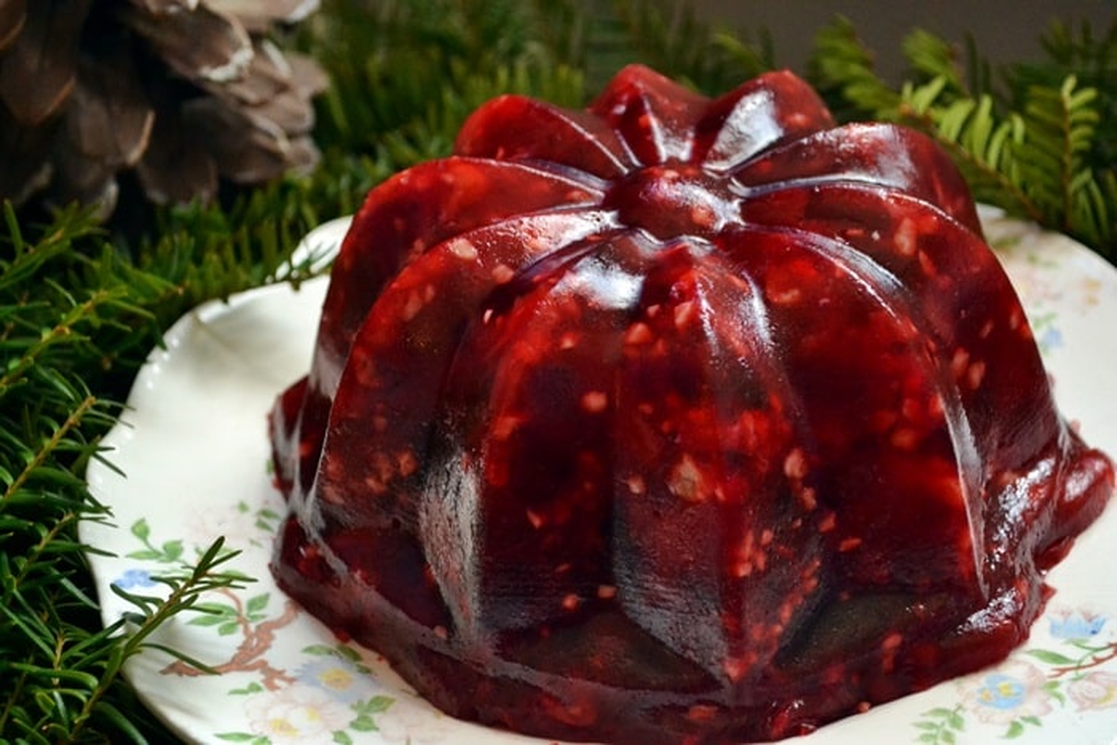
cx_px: 558
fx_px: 2095
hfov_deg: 29.9
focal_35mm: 68
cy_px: 372
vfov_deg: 20.2
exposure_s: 1/60
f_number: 5.3
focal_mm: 45
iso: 2500
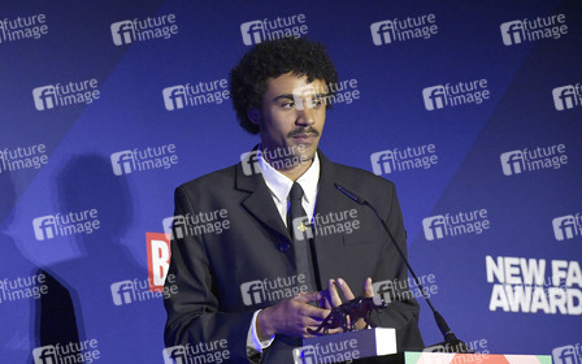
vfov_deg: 6.4
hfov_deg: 10.2
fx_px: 3252
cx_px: 292
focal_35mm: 205
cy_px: 192
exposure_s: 1/200
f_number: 6.3
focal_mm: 200
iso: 3200
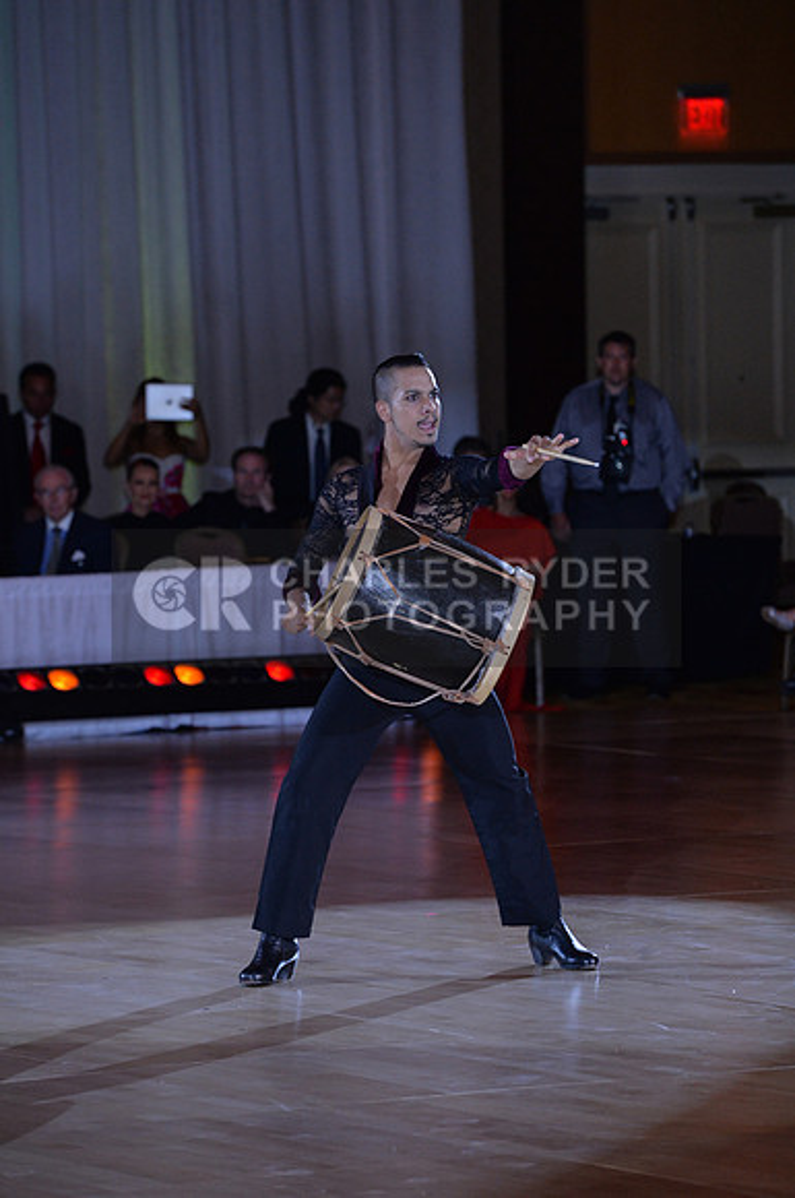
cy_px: 599
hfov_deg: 7.0
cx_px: 398
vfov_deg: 10.6
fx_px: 6478
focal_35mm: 195
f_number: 5.6
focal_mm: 195
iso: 2000
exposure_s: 1/250
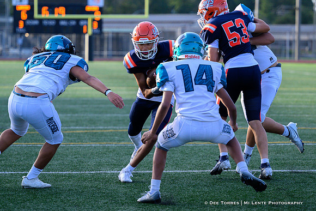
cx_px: 160
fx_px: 1718
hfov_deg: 10.5
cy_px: 123
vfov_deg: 7.0
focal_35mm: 196
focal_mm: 165
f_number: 4
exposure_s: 1/2000
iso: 1600
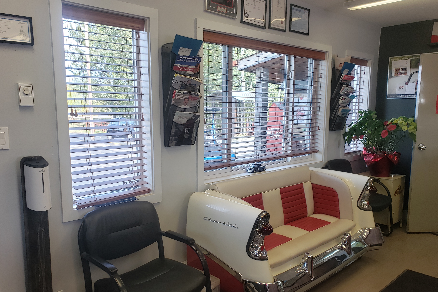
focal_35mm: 30
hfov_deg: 61.9
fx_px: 365
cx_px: 231
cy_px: 172
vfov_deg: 43.4
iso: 100
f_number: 2.4
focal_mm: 4.3
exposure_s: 1/120
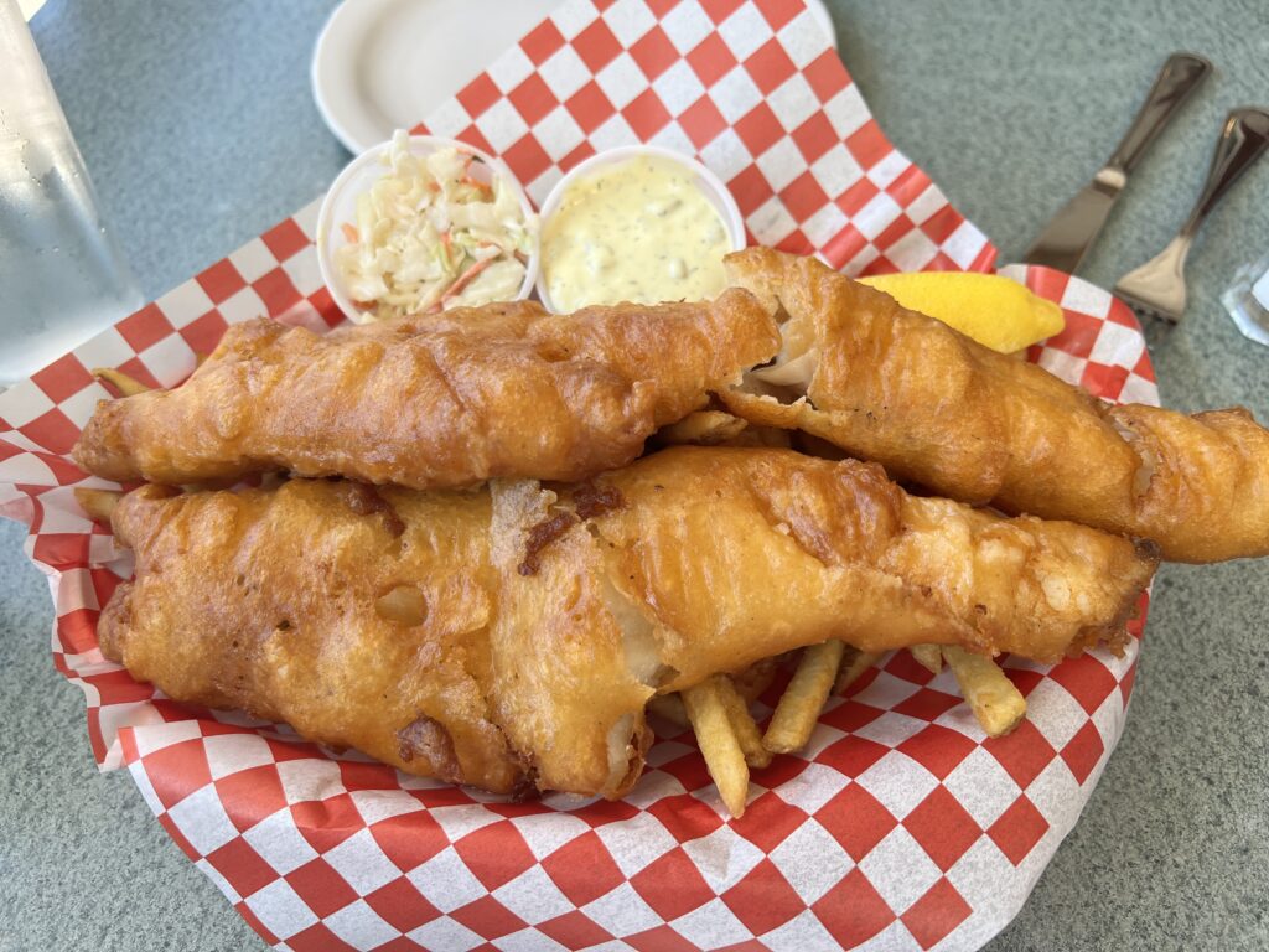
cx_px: 634
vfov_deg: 53.1
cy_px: 476
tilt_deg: -53.8
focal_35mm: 26
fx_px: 953
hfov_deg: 67.3
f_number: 1.5
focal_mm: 5.7
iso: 50
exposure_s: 1/310
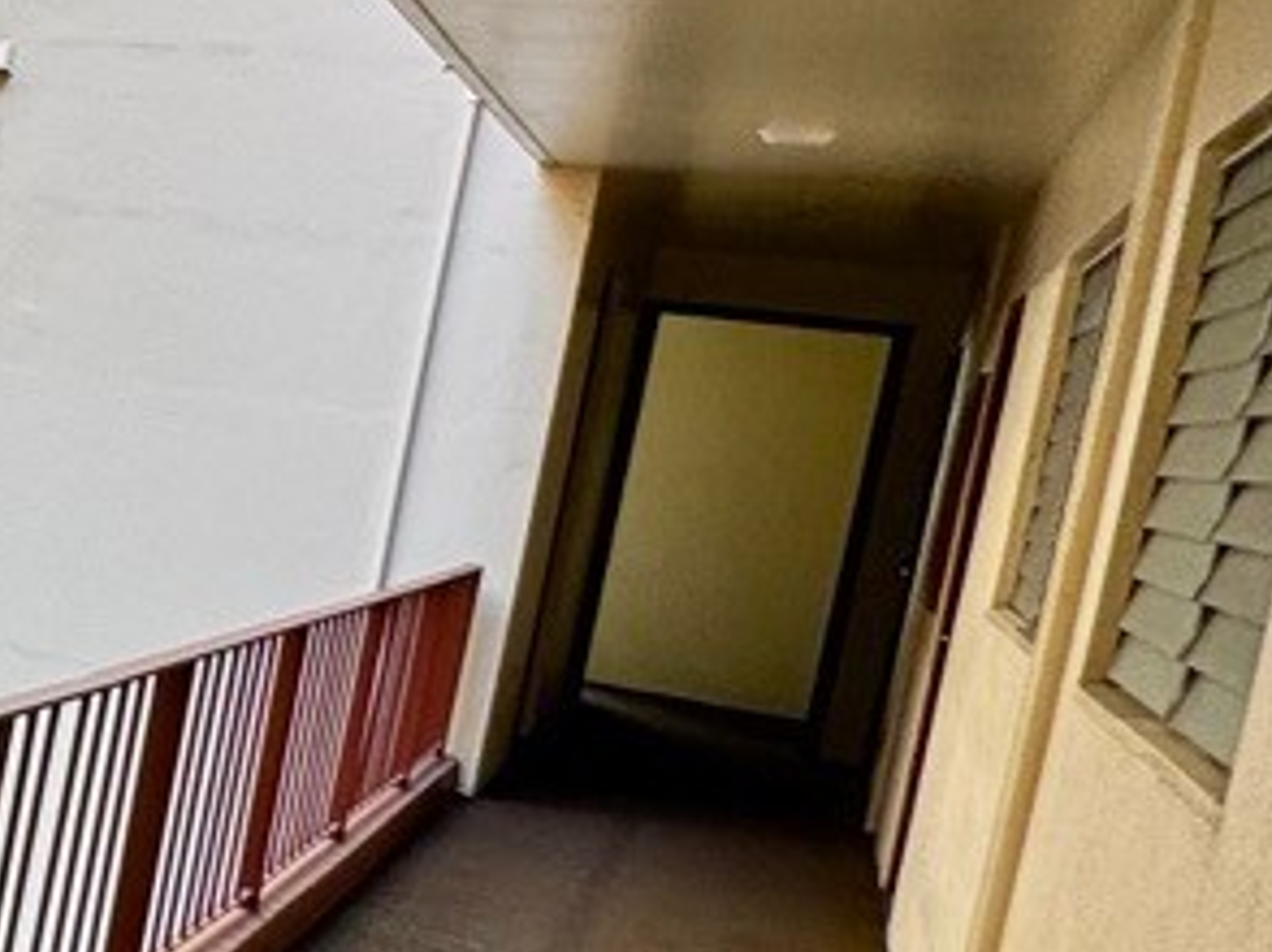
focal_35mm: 61
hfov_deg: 19.6
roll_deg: -7.0
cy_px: 433
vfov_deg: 24.0
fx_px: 2240
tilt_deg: -5.4
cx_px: -1207
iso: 40
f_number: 2.2
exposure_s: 1/99
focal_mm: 2.22
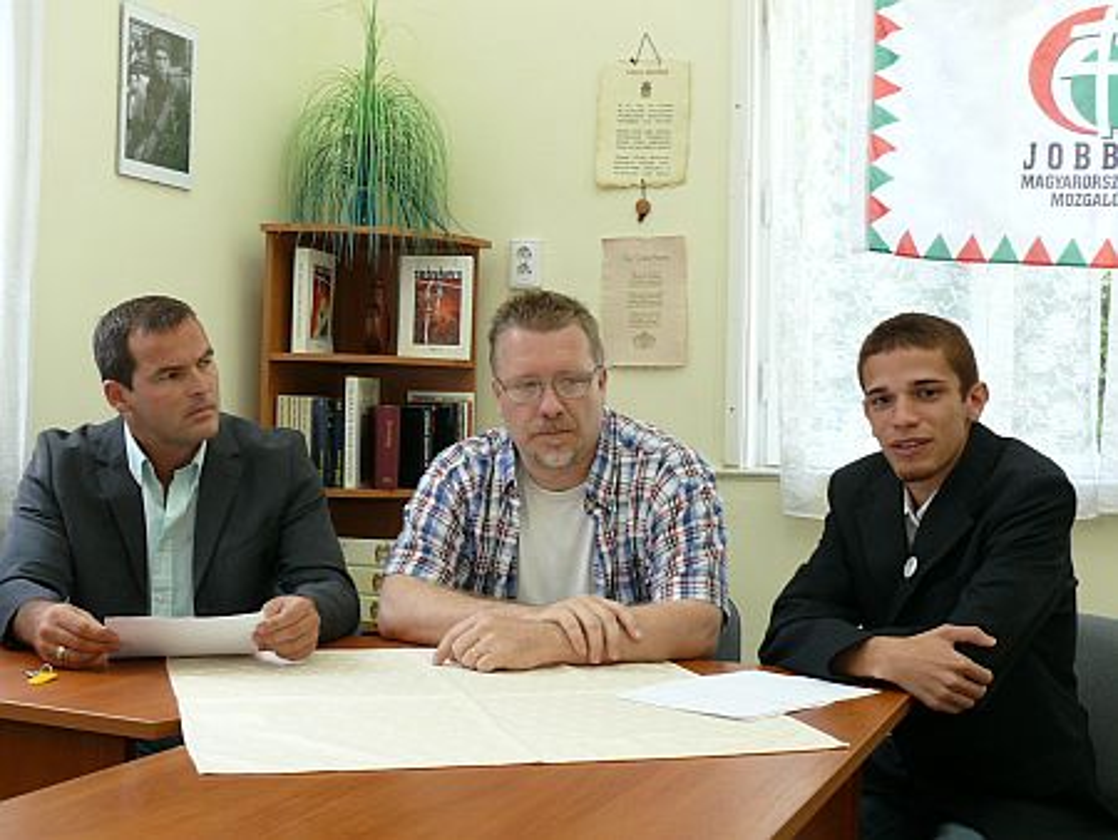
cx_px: 559
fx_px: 1422
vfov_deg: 32.9
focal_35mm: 44
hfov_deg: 42.9
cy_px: 420
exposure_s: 1/40
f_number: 4
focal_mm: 8.5
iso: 100
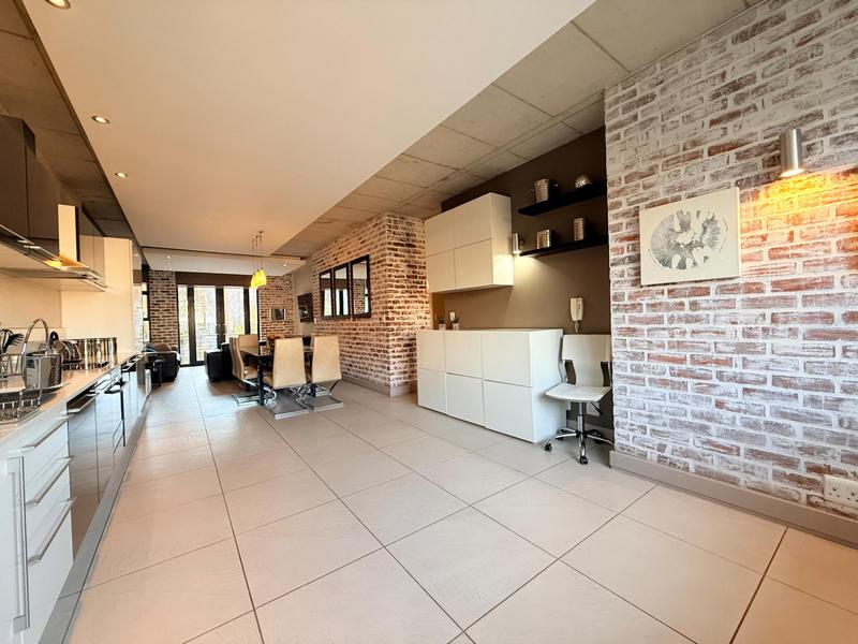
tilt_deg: -0.2
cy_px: 322
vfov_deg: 85.7
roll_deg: +2.3
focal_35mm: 14
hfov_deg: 102.1
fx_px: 347
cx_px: 429
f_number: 2.2
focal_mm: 2.22
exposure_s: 1/100
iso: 200
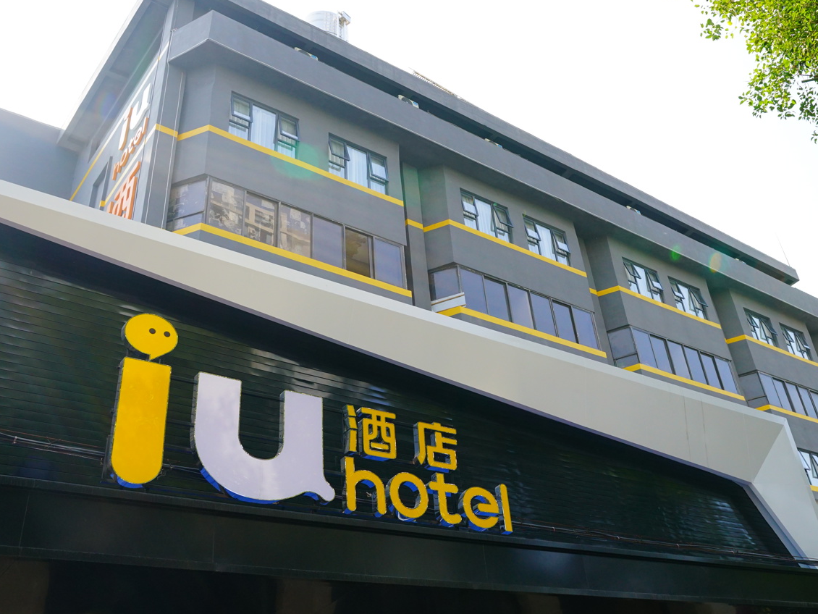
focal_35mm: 36
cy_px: 231
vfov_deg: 39.4
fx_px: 851
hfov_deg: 49.7
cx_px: 593
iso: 800
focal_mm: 24
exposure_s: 1/640
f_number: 8
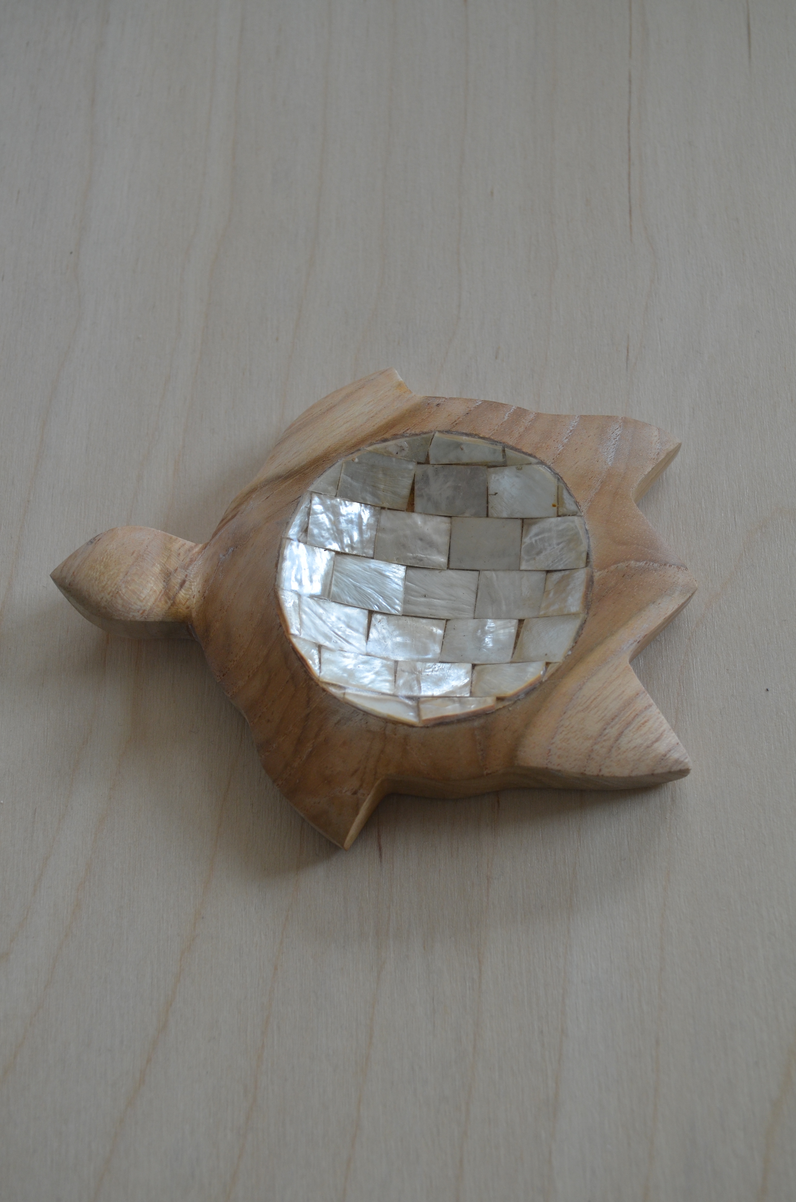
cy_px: 601
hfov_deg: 29.7
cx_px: 398
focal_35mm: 45
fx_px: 1499
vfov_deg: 43.7
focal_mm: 30
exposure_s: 1/125
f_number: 5.6
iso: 360
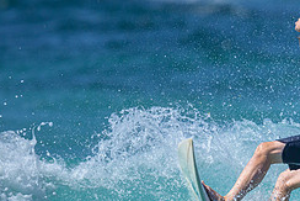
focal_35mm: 2619
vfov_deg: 0.5
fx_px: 21837
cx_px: 416
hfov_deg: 0.8
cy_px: 274
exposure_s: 1/2500
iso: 280
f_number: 6.3
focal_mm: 800
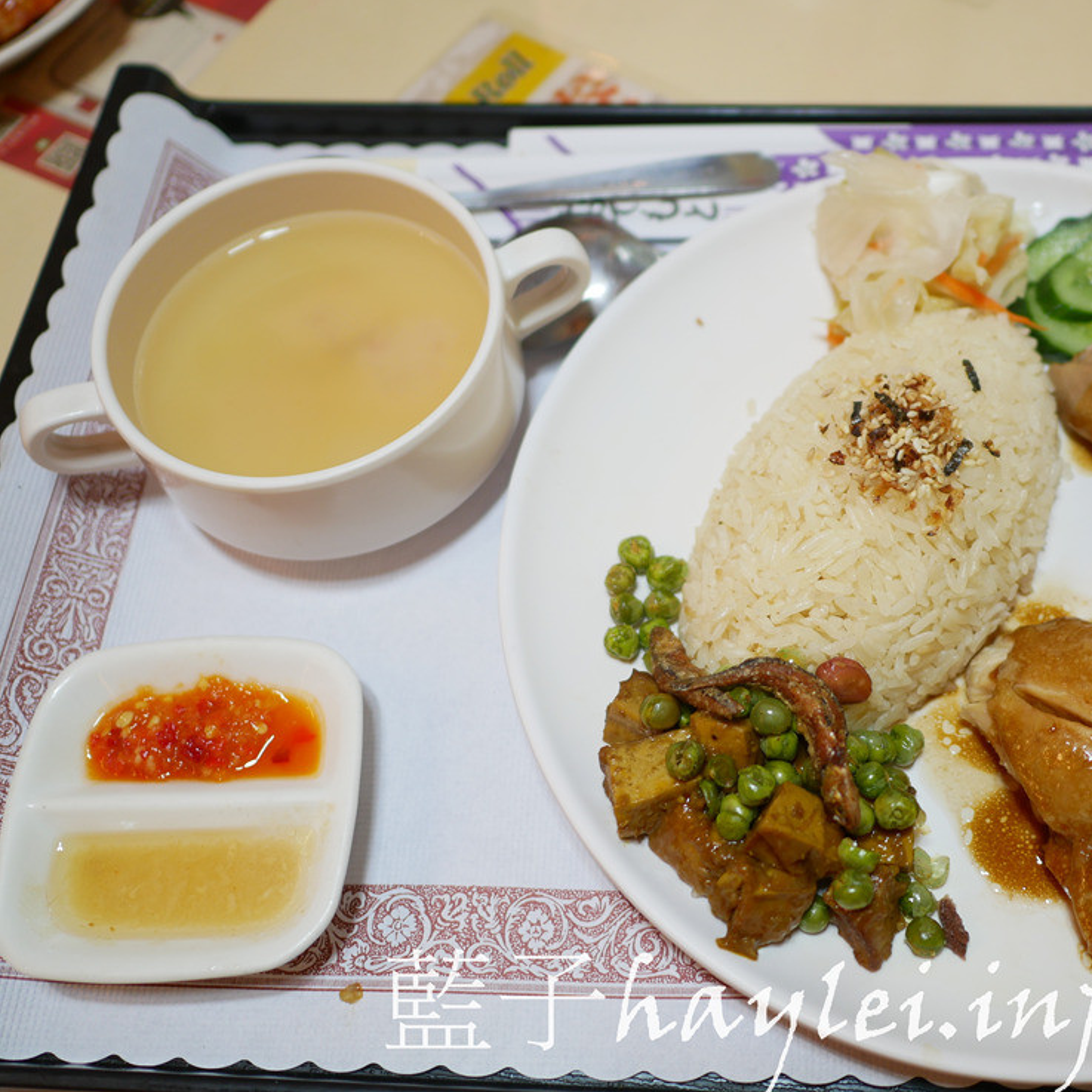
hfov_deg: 45.4
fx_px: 1285
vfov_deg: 46.0
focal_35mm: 36
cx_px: 717
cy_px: 538
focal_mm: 15
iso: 200
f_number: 1.7
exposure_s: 1/125
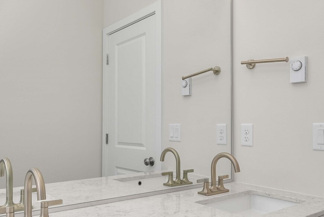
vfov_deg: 39.8
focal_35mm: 33
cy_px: 130
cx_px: 149
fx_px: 297
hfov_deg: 57.1
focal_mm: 17
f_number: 7.1
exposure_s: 1/20
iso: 1000
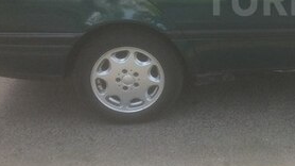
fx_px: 586
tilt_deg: -18.4
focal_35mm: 75
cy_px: -1
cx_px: 313
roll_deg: -4.0
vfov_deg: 15.8
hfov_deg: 26.3
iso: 32
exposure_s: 1/244
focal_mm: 4.15
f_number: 2.2
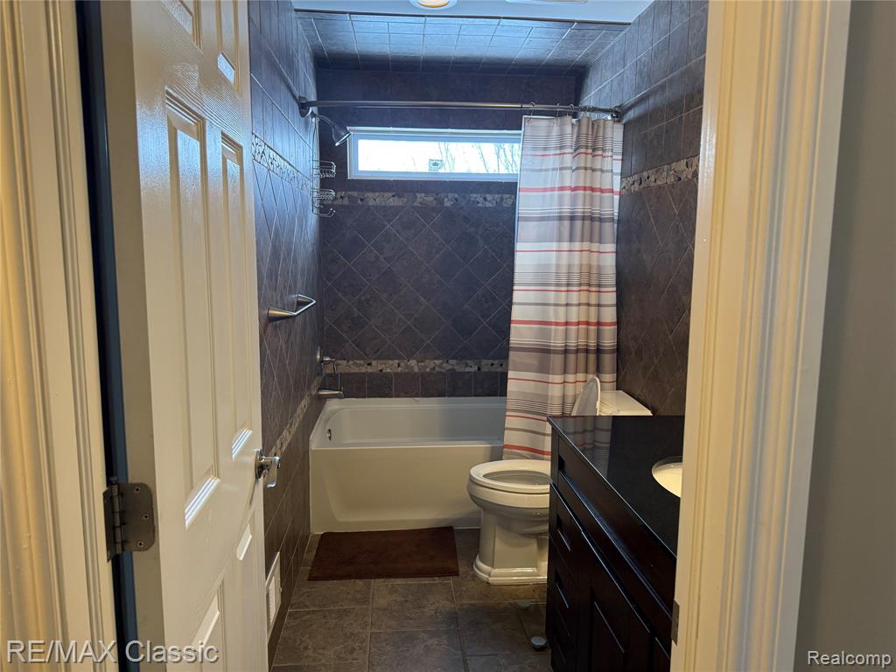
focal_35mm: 24
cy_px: 336
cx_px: 448
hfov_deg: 71.6
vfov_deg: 56.8
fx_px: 621
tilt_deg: -6.5
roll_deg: +0.5
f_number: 1.78
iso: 320
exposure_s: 1/120
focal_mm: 6.76
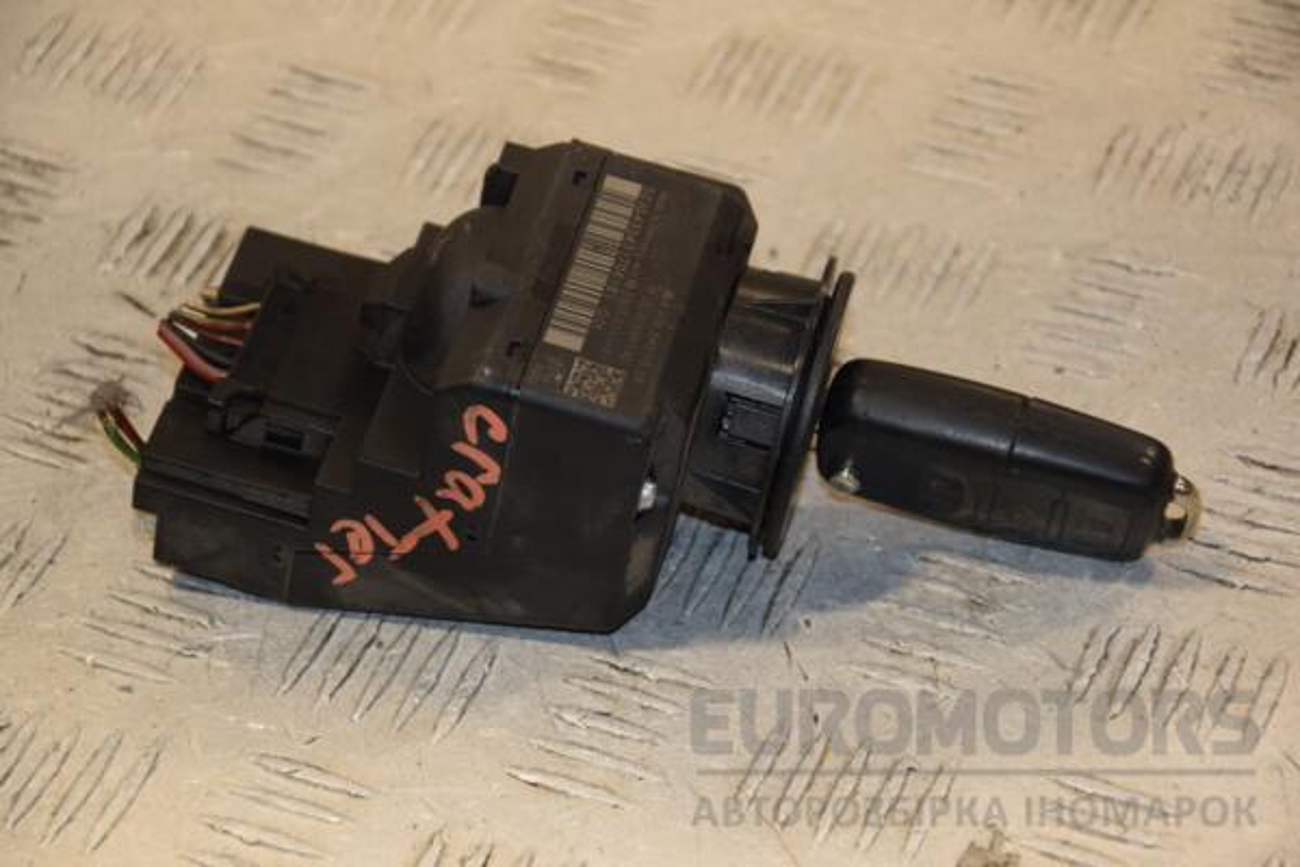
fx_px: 4604
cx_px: 650
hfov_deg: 16.1
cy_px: 434
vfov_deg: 10.8
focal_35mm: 128
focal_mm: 85
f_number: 5.6
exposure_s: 1/200
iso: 800
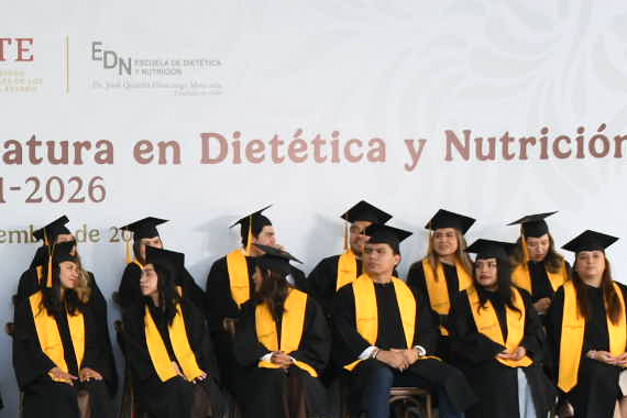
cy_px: 531
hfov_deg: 13.8
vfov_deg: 9.3
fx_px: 2525
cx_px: -113
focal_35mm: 145
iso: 500
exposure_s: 1/125
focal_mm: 34
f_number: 5.6
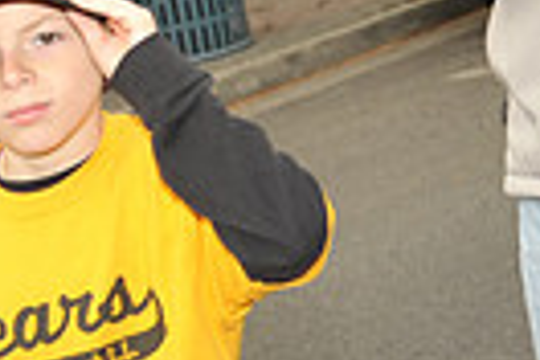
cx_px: 974
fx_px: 2310
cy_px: -115
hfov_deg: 12.2
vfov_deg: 8.8
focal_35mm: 154
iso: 400
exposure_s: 1/250
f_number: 8
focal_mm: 35
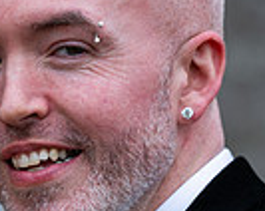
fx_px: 5451
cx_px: -169
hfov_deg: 2.8
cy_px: 314
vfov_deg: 2.2
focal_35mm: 696
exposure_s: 1/160
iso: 160
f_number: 3.5
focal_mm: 170
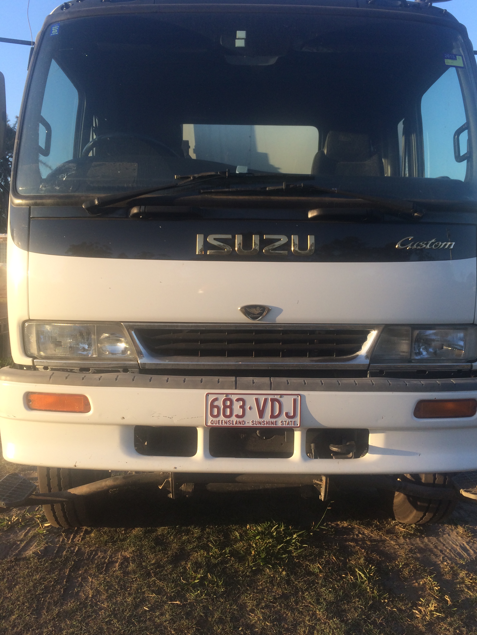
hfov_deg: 45.4
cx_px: 239
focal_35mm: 31
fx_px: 570
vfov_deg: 58.4
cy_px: 314
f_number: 2.2
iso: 32
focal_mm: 4.12
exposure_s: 1/477
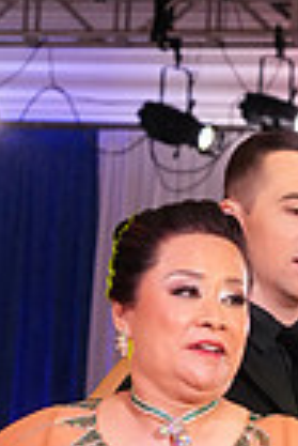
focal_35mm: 250
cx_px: 203
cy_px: 818
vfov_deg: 7.9
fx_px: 3096
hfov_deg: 5.5
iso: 5000
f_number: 5.6
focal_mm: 60
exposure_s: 1/400
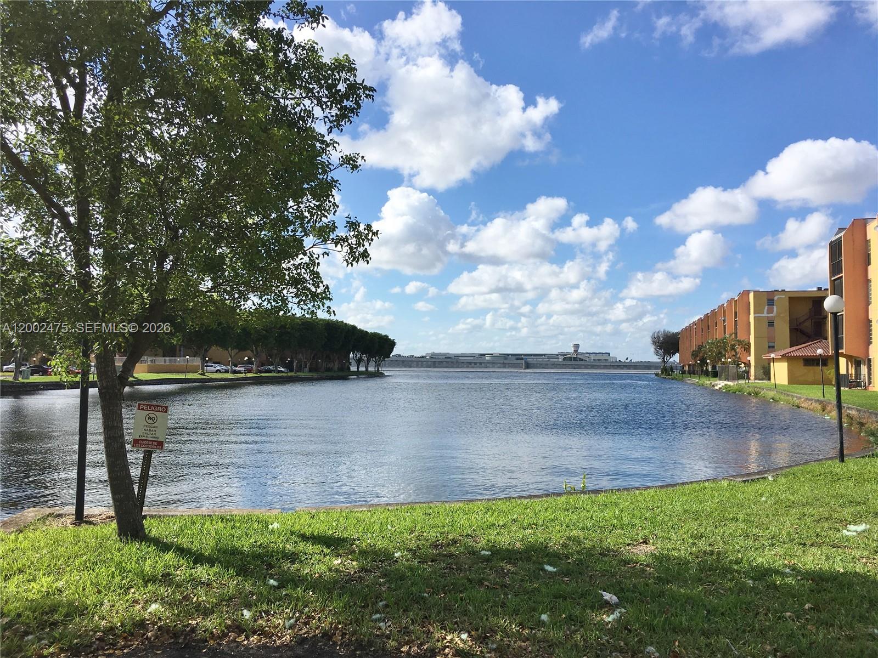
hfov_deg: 61.7
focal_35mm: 29
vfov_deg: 48.2
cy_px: 329
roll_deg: -0.8
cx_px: 439
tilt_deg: +3.1
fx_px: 736
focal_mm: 4.15
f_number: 2.2
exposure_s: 1/2262
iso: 25
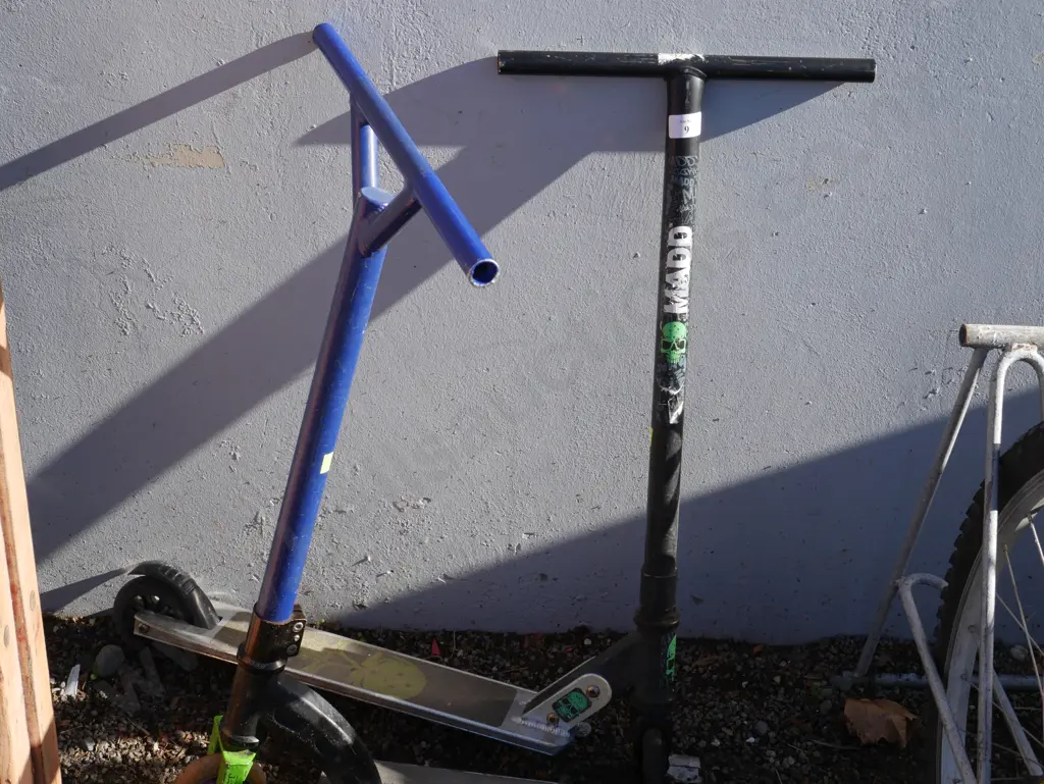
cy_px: 392
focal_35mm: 52
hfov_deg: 36.8
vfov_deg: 28.1
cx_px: 522
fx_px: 1569
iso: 200
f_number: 8
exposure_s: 1/250
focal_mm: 26
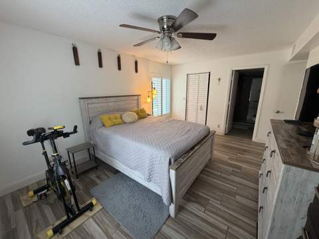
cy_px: 120
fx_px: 129
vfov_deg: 85.6
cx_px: 160
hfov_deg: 102.1
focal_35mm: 14
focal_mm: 2.22
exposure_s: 1/60
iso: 200
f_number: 2.2
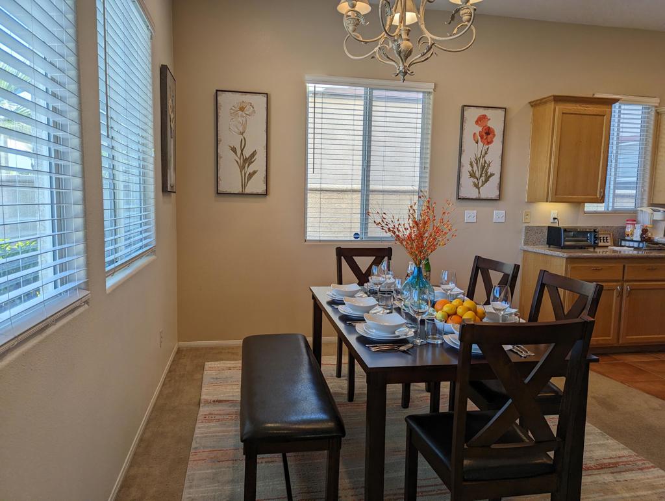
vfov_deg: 56.9
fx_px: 462
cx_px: 332
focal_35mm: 24
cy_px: 250
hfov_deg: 71.5
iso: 43
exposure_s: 1/170
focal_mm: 6.81
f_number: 1.85
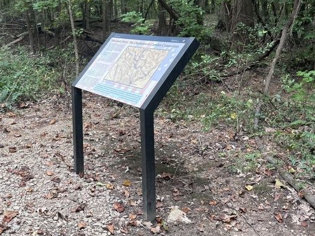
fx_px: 382
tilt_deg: -10.5
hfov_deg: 44.2
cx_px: 106
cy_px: 83
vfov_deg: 34.1
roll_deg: +0.7
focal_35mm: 42
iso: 50
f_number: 1.6
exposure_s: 1/123
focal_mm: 5.96
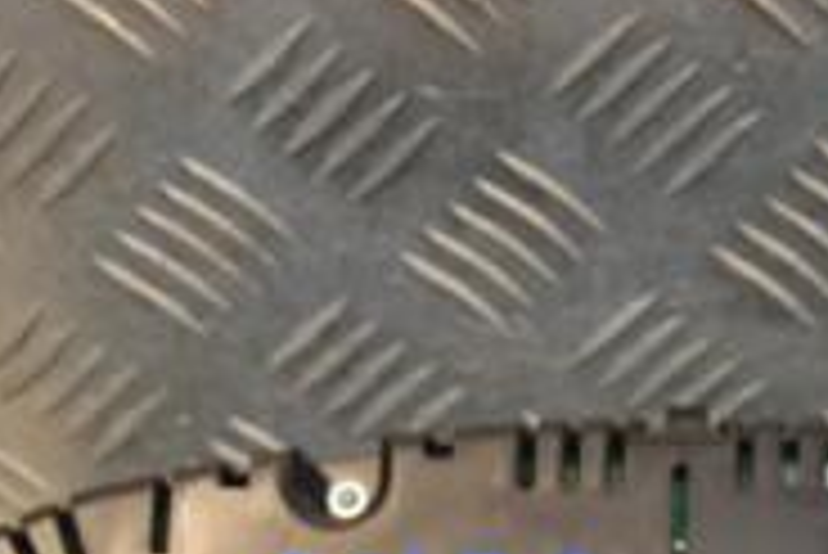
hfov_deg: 14.9
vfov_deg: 9.9
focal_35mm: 137
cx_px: 580
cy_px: 698
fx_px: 3153
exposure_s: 1/200
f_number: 5
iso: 800
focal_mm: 28
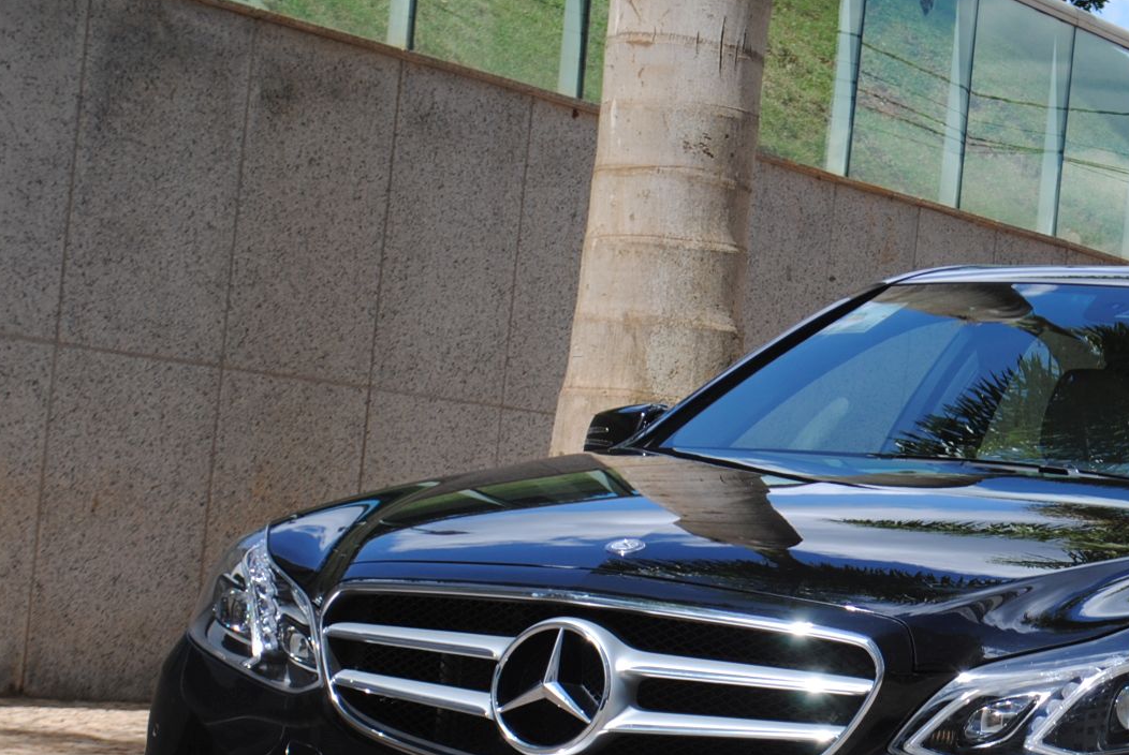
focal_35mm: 127
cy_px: 584
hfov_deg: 15.9
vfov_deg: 10.8
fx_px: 3987
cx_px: 1011
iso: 100
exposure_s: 1/250
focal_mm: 46
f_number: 8
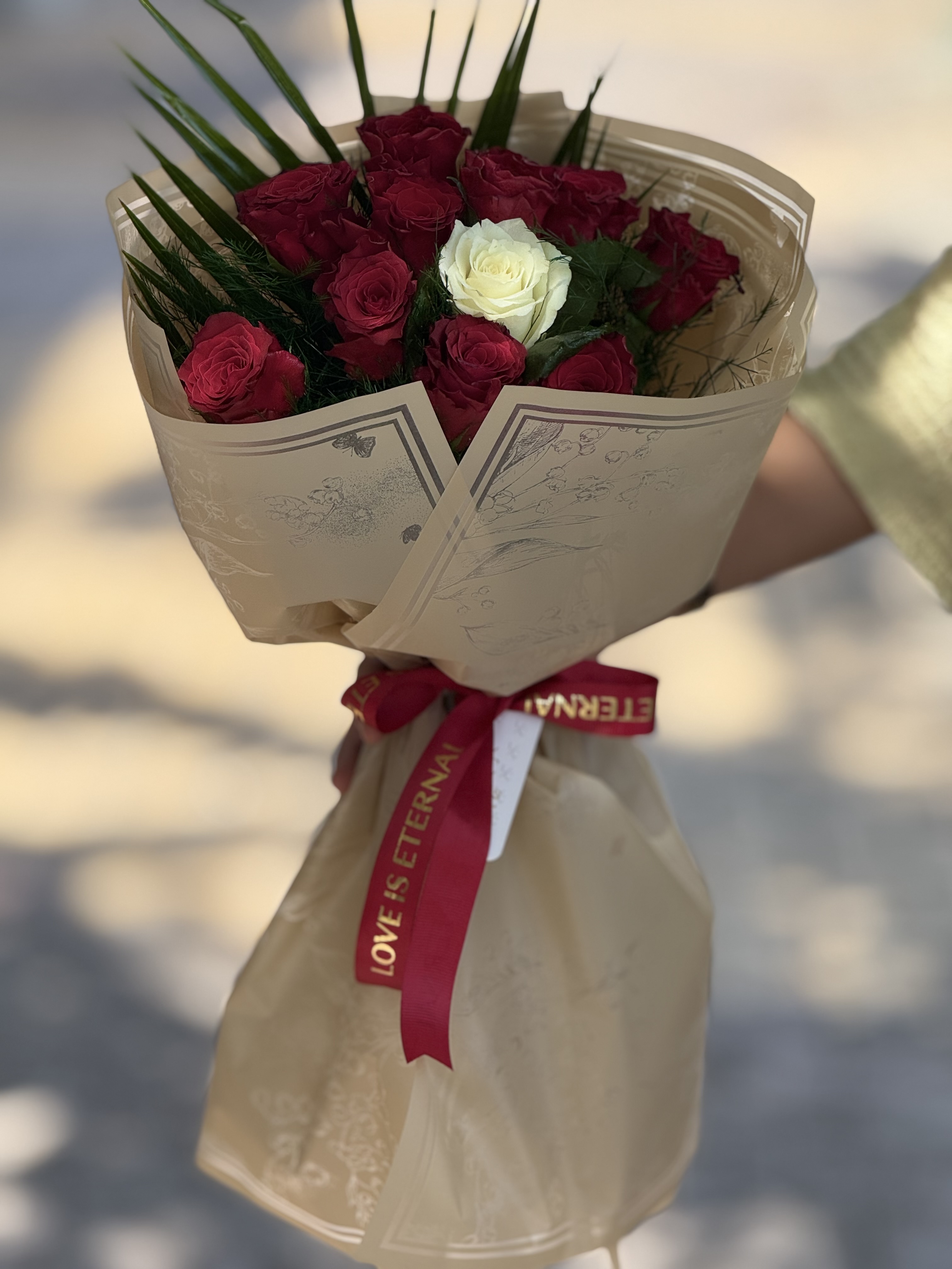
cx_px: 476
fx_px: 4400
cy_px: 634
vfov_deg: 16.4
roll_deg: +0.4
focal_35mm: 120
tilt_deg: -14.0
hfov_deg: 12.3
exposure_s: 1/477
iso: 64
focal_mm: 15.66
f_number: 2.8
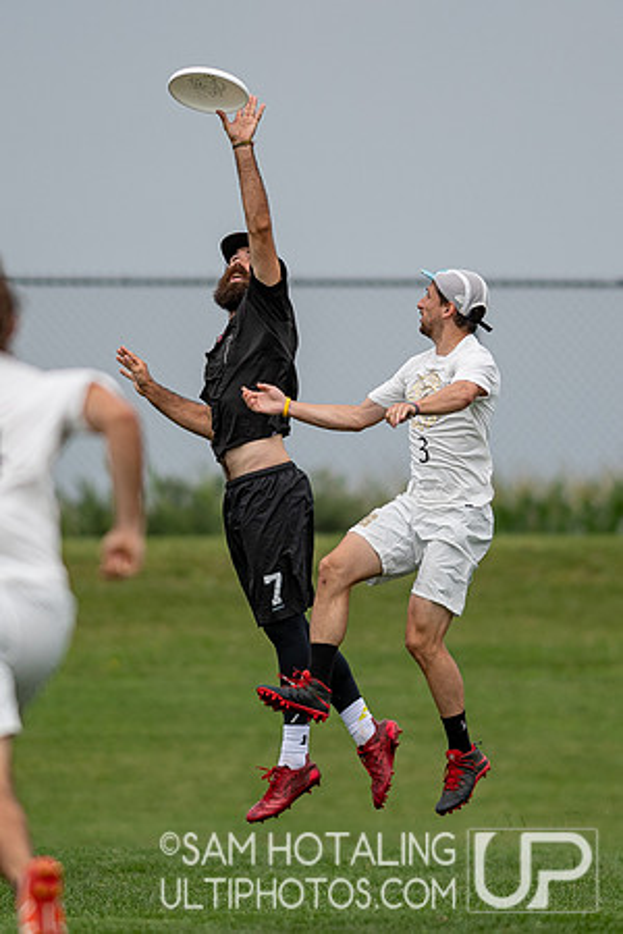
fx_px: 22028
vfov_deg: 2.4
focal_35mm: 849
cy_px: 368
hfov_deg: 1.6
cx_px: 312
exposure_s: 1/3200
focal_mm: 300
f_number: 2.8
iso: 125
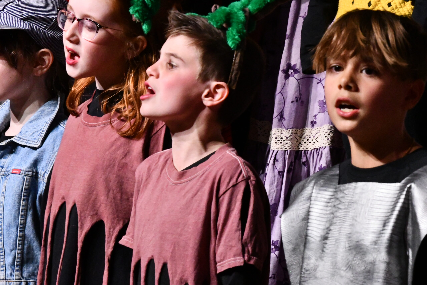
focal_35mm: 310
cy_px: 142
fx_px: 3677
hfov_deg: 6.6
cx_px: 214
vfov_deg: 4.4
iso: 8000
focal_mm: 155
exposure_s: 1/250
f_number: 14
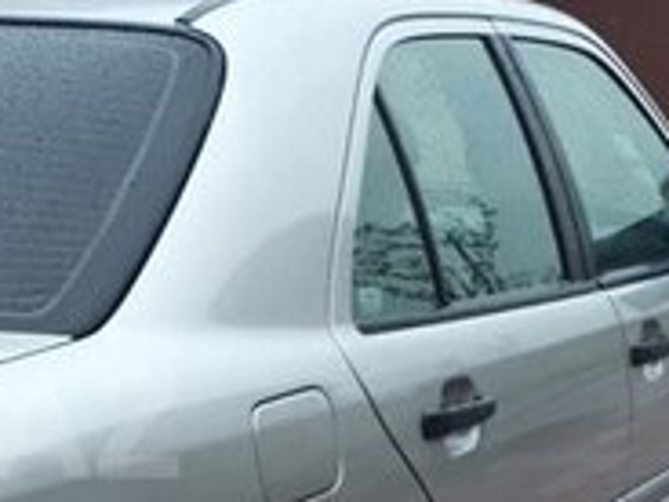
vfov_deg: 15.1
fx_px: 1875
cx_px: -193
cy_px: 424
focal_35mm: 97
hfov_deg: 18.8
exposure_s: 1/33
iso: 80
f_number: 1.9
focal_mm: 3.6
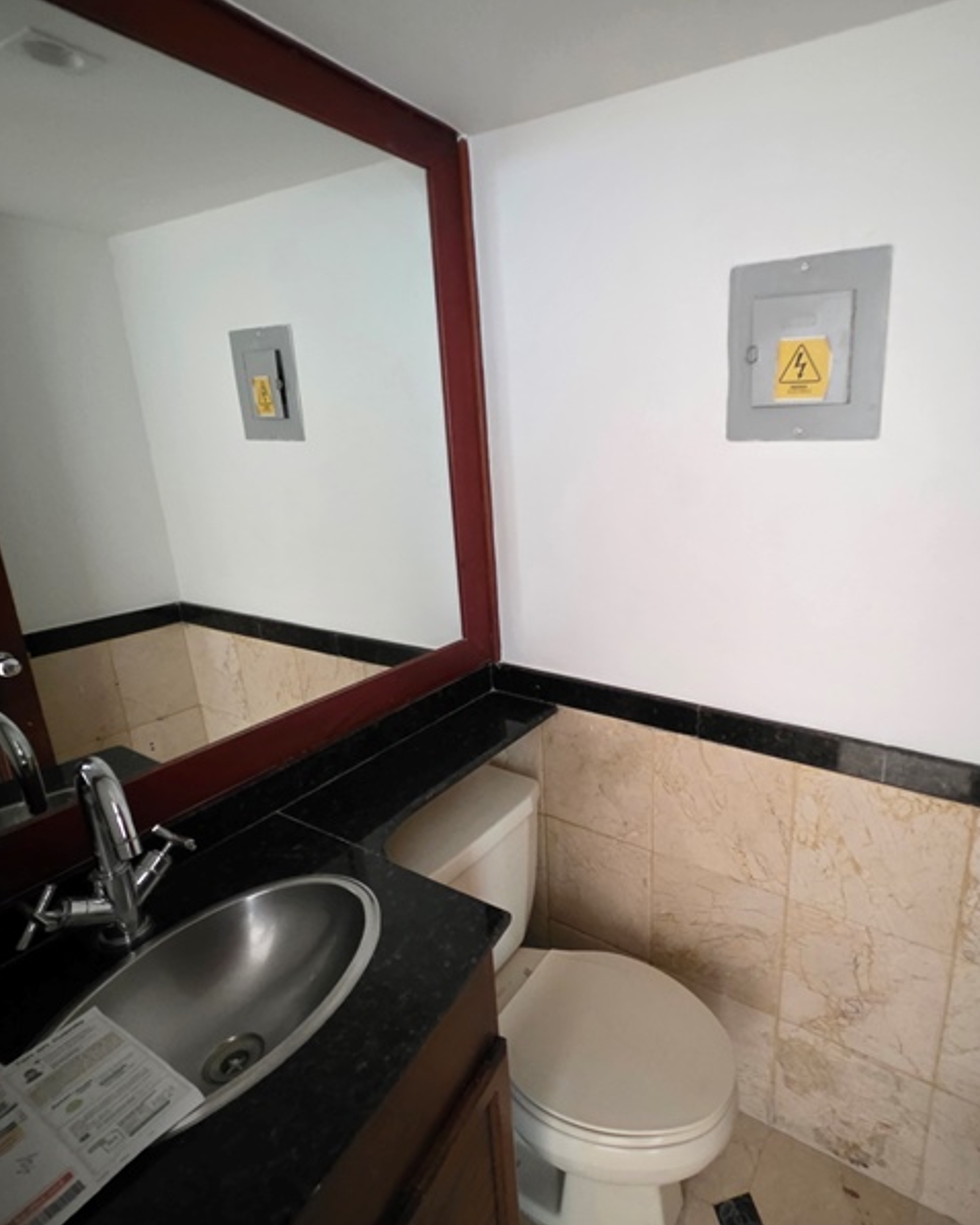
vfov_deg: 89.6
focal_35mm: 17
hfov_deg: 75.2
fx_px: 616
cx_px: 631
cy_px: 611
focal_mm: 2.2
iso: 2500
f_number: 1.9
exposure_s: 1/15
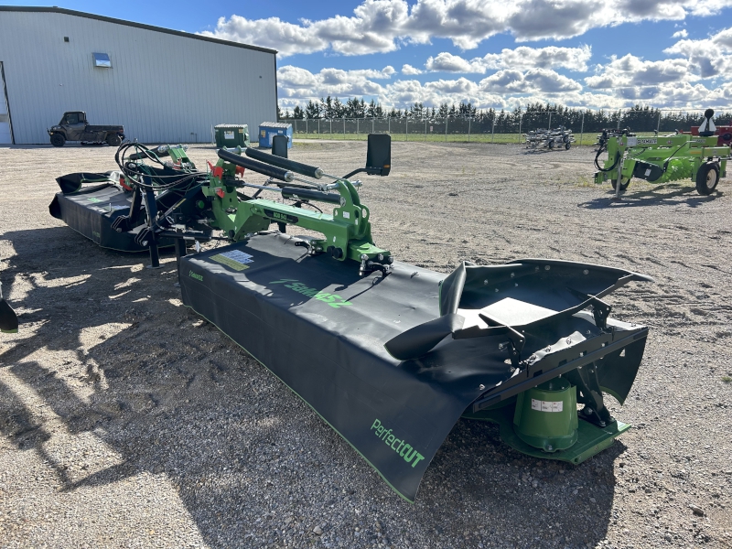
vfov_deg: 53.1
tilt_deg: -13.5
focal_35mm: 26
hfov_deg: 67.3
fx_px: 550
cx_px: 366
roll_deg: +1.1
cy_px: 274
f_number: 1.5
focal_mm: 5.7
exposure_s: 1/2513
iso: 50
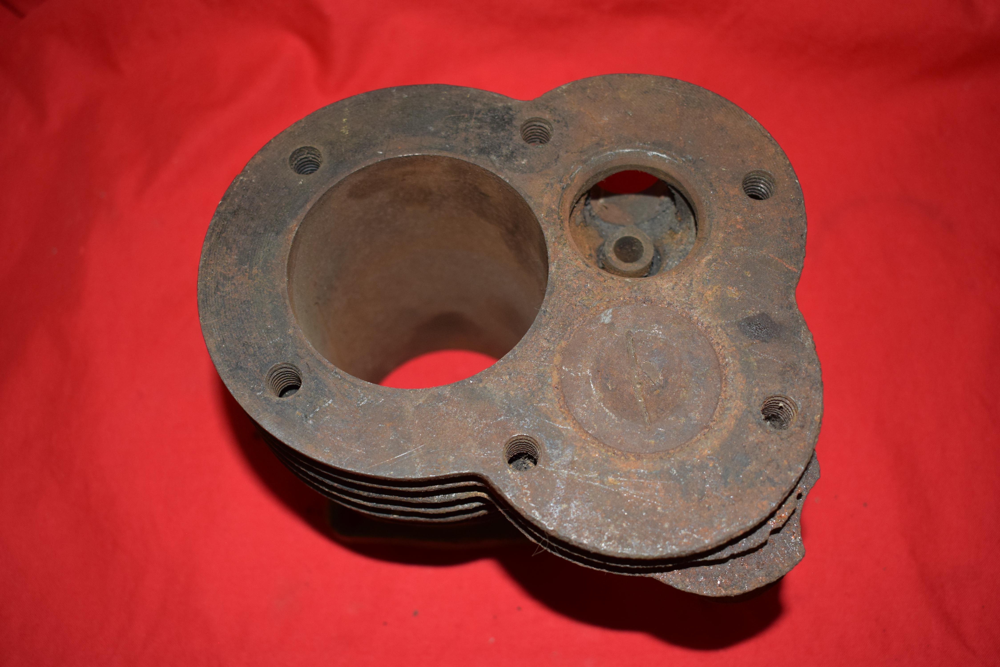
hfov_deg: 47.9
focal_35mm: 40
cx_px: 500
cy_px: 334
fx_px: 1125
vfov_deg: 33.0
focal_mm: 27
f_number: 5
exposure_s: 1/160
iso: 640
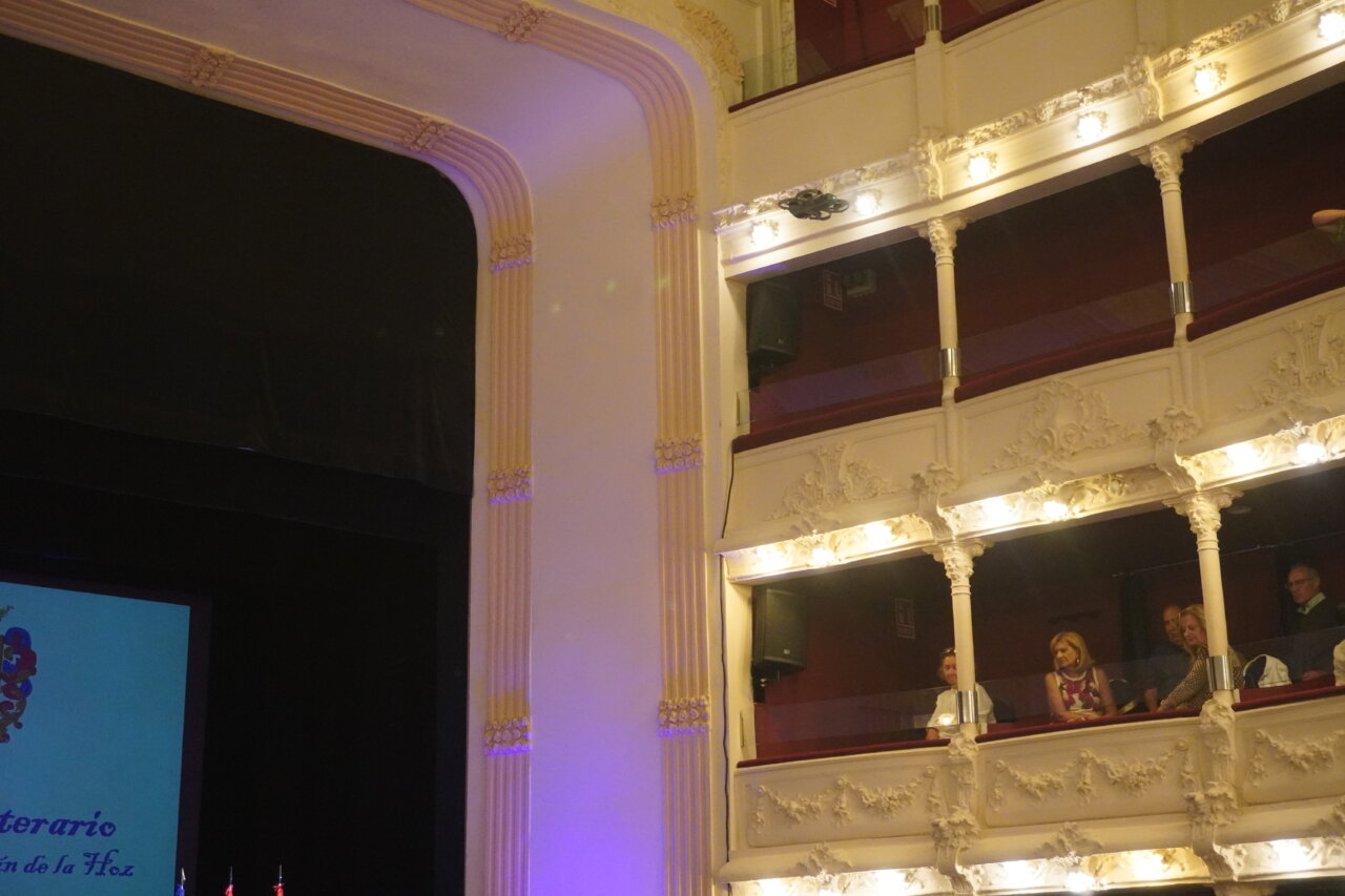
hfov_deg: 40.0
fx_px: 1849
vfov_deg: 27.2
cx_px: 672
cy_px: 448
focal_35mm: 50
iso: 5000
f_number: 5
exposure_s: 1/160
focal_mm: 33
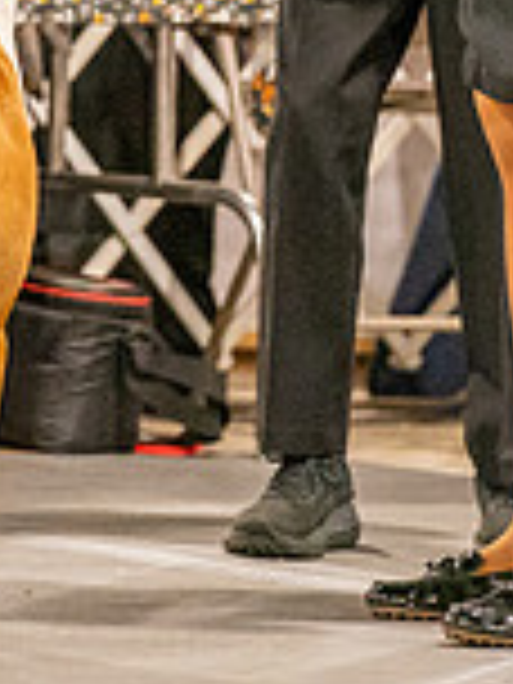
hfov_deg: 2.3
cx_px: 79
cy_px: -202
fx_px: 12864
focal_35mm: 651
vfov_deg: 3.0
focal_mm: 152
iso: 6400
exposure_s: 1/250
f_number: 3.2
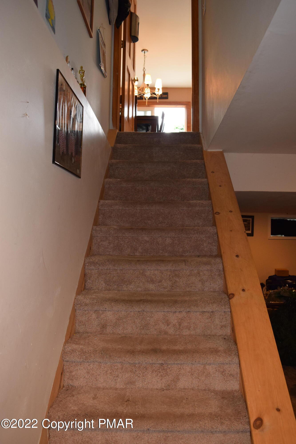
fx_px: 370
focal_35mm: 30
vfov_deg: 61.9
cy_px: 222
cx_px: 148
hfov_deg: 43.6
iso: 800
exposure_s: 1/80
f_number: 4.5
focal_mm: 20
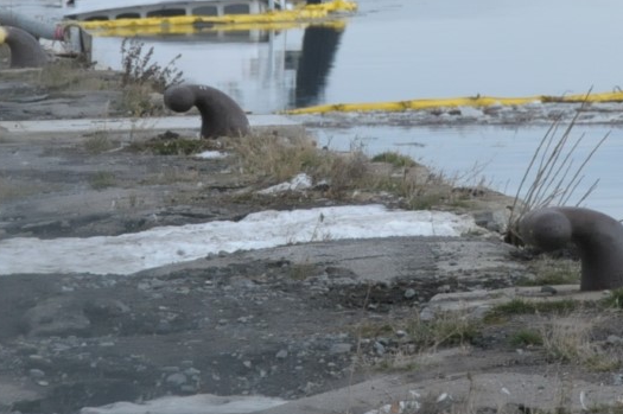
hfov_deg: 4.2
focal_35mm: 488
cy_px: -9
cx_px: 398
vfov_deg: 2.8
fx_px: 8429
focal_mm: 105
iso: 800
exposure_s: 1/640
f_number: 13
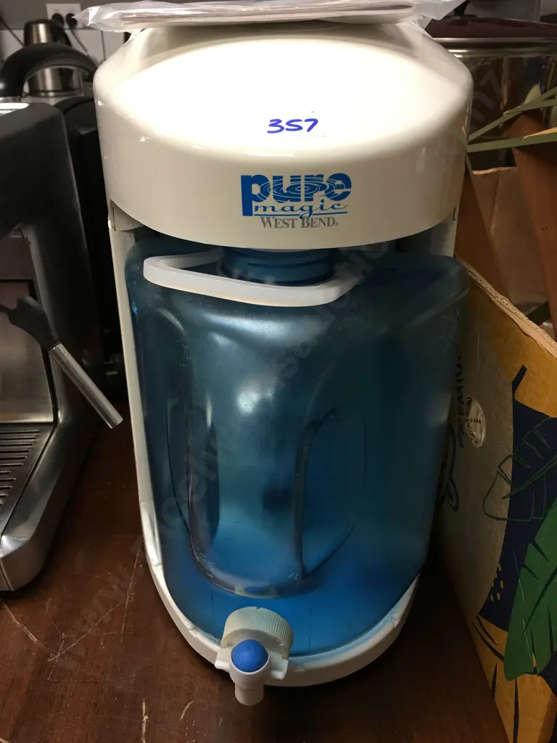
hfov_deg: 48.2
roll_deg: -0.5
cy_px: 372
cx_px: 278
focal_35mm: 29
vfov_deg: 61.7
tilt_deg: -26.9
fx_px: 622
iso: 50
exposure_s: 1/17
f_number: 2.2
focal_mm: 4.15
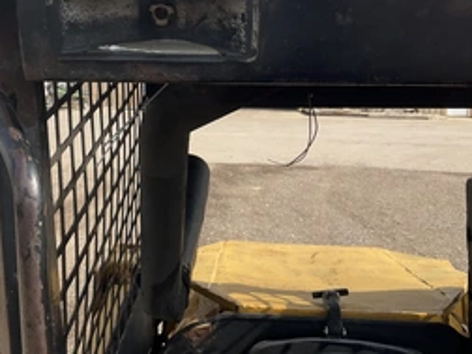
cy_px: 107
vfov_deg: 31.2
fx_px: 627
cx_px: 178
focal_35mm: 46
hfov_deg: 41.0
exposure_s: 1/1626
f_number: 1.8
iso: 25
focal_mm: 3
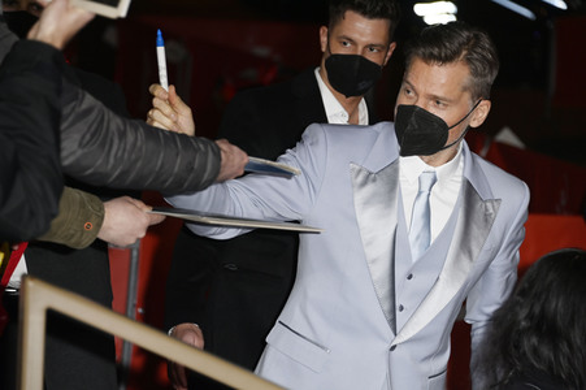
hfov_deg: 13.7
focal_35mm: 150
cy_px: 195
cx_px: 293
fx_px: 2440
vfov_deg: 9.1
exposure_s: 1/100
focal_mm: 150
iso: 640
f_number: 5.6
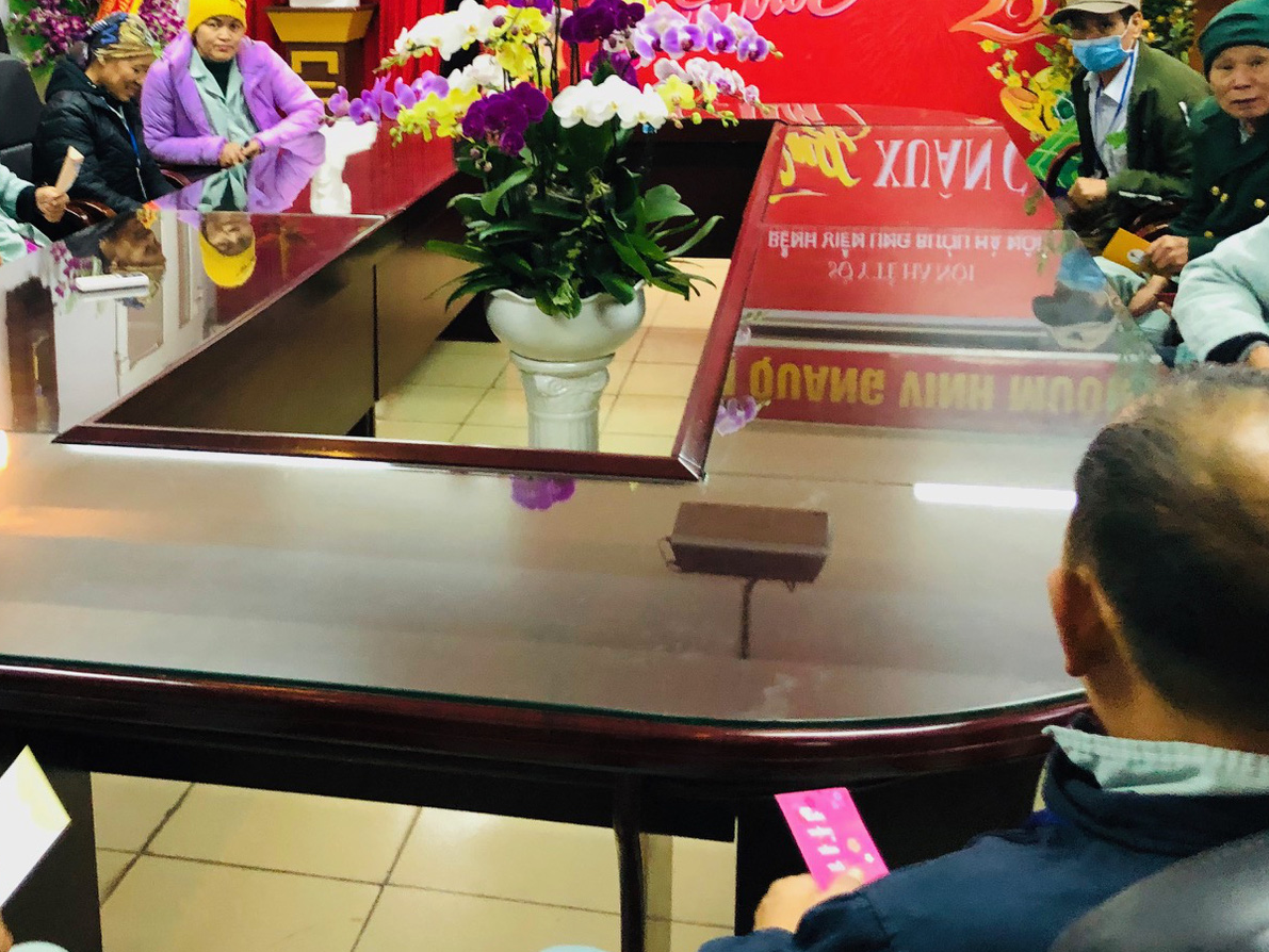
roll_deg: +3.2
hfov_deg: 39.9
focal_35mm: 47
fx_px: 1724
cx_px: 410
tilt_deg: -11.7
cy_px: 342
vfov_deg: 30.7
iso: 100
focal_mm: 4
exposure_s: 1/13
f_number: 1.8
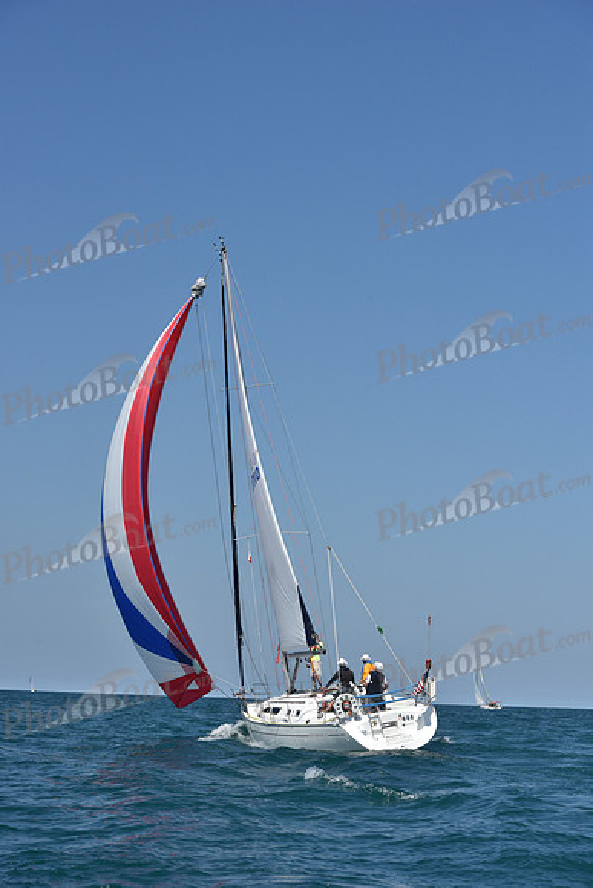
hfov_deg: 19.5
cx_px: 296
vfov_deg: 28.8
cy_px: 444
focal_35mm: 70
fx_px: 1728
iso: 250
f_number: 8
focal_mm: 70
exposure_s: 1/1600
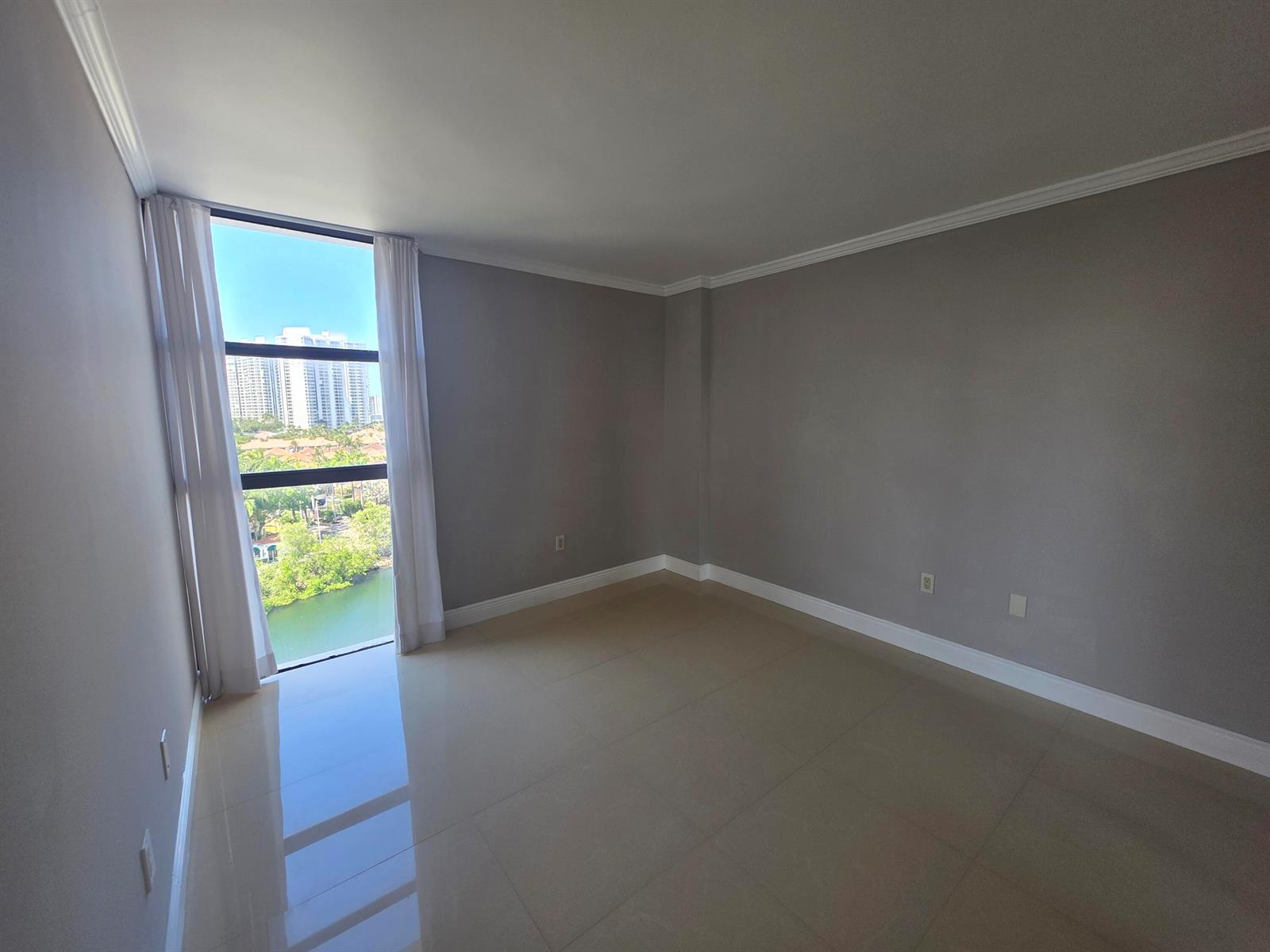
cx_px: 635
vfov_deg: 89.9
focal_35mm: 13
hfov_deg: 106.2
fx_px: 477
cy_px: 476
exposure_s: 1/120
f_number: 1.9
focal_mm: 2.2
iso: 50
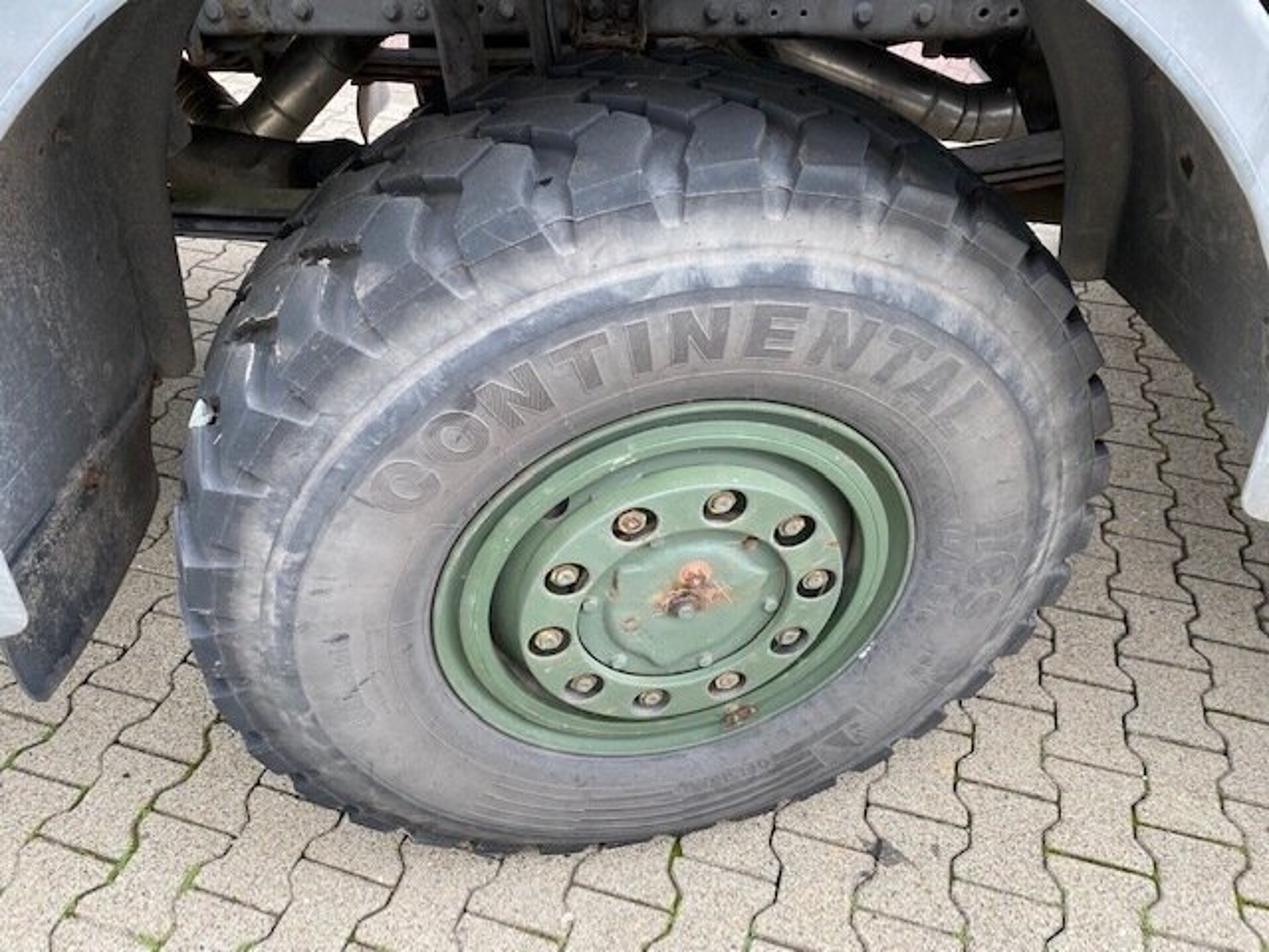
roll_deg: -0.8
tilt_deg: -41.8
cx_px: 634
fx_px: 953
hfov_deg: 67.3
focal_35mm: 26
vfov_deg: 53.1
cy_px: 476
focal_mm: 4.25
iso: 100
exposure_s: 1/121
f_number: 1.8
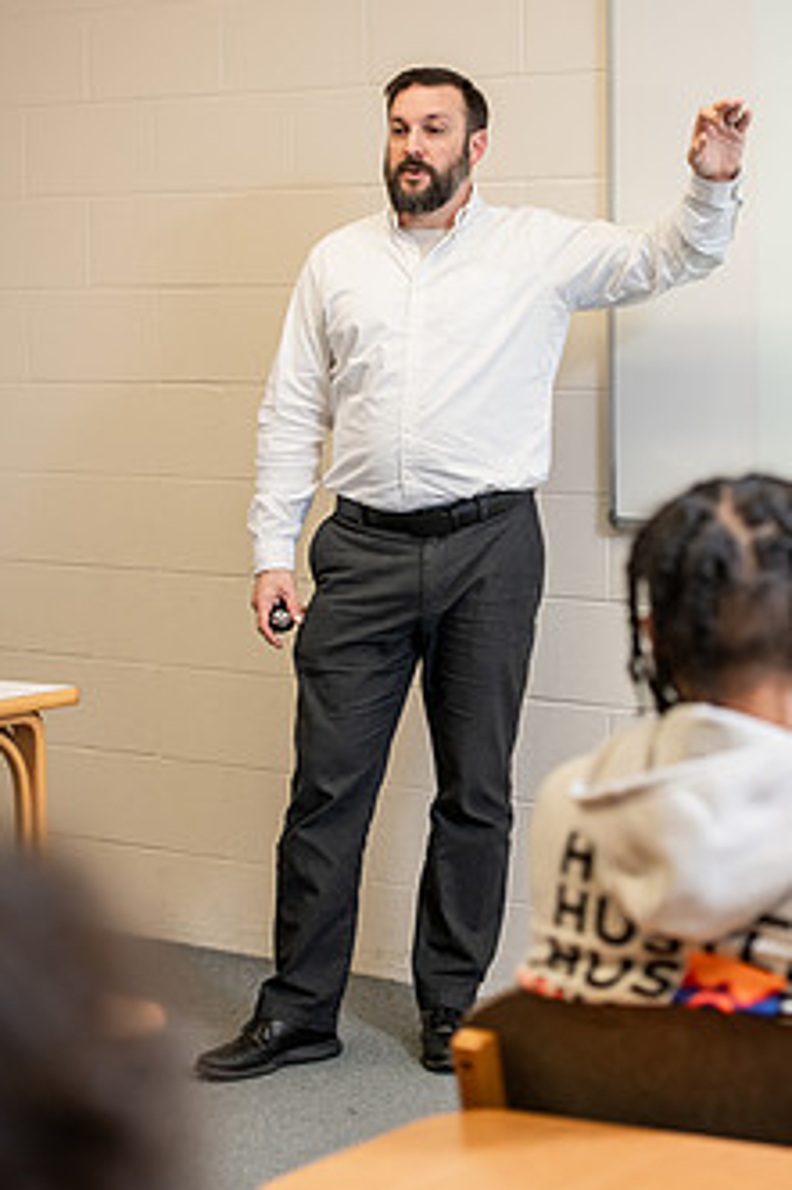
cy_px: 434
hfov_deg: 14.4
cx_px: 527
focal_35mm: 95
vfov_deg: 21.4
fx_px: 3138
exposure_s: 1/200
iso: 800
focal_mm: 70
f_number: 3.5
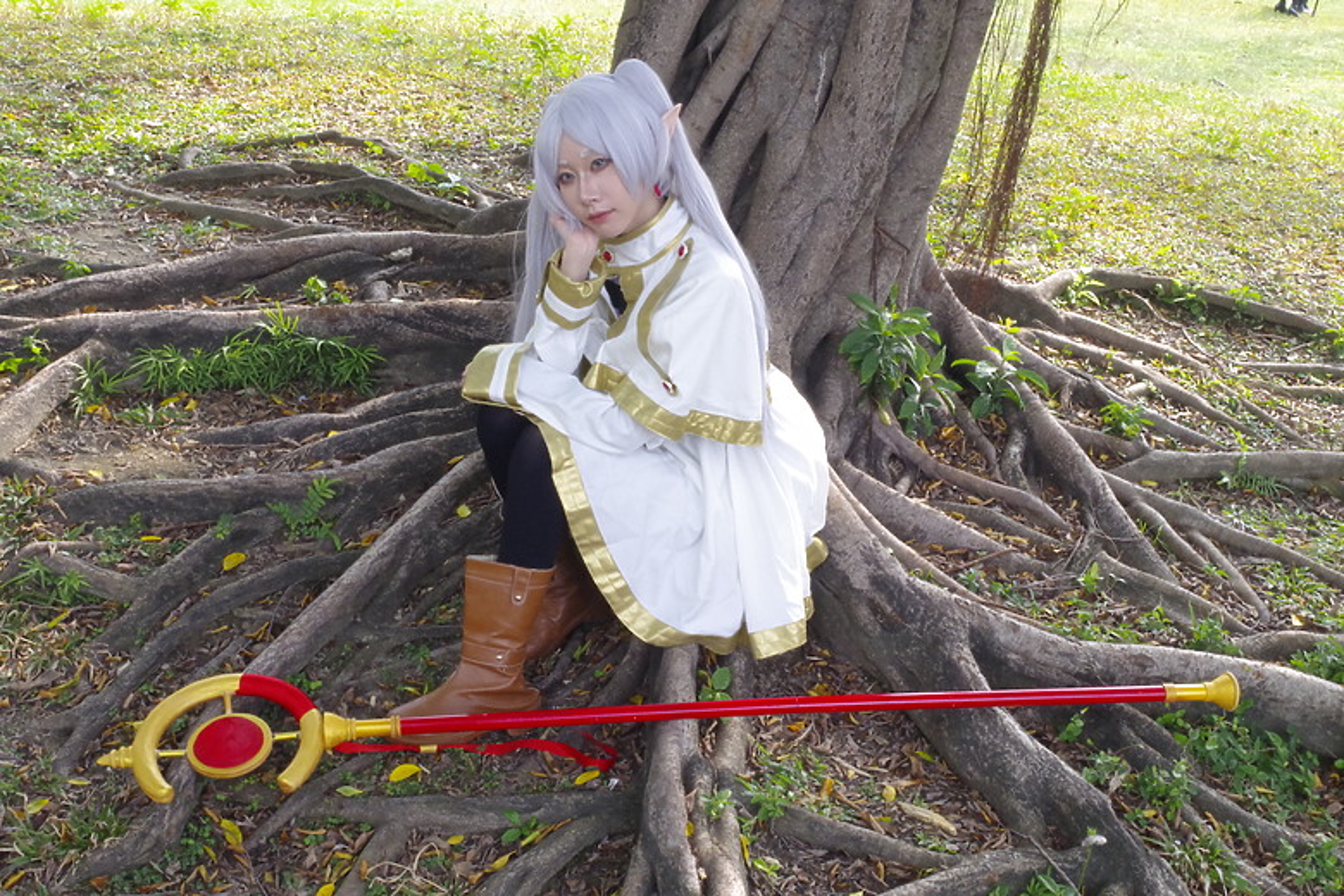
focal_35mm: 45
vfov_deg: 29.9
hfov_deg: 43.6
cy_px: 448
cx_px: 672
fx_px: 1680
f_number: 4.5
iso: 2000
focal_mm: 30
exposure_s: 1/30
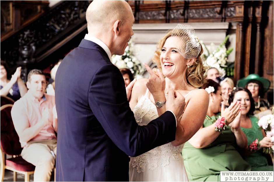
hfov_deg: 28.9
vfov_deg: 19.4
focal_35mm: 70
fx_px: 533
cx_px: 137
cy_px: 91
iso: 2500
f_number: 4.5
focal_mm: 70
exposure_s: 1/125
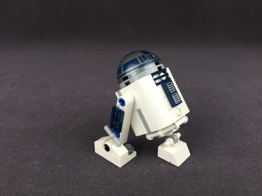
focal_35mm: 29
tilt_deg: -22.8
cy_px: 98
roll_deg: -0.1
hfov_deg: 61.7
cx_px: 131
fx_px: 219
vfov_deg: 48.2
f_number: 2.2
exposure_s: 1/40
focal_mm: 4.15
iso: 32
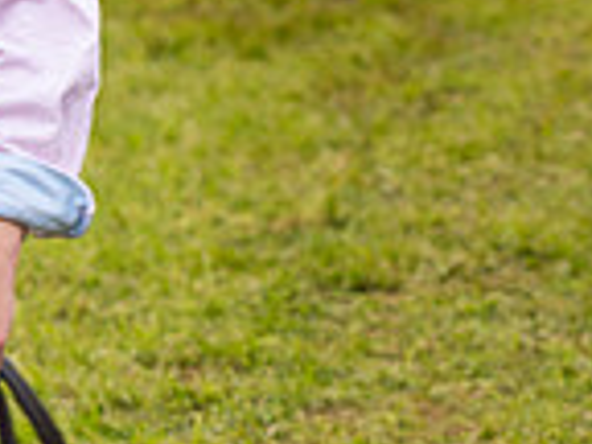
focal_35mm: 564
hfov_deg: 3.5
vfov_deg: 2.6
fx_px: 9645
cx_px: -238
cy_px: -328
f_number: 4
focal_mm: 105
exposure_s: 1/200
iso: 50
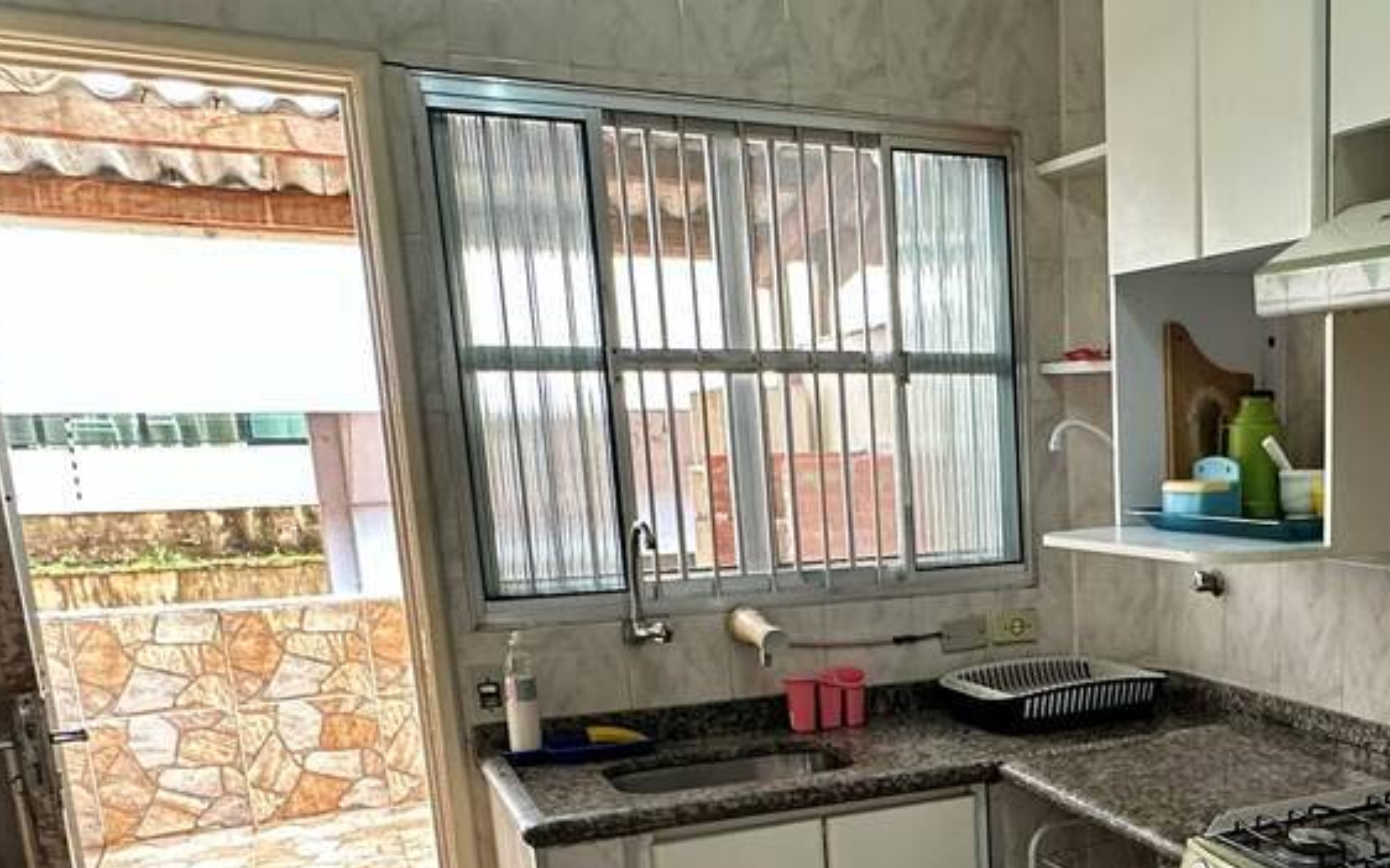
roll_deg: +0.2
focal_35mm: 38
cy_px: 739
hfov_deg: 47.8
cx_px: 1170
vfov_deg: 32.3
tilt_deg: -12.9
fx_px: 1439
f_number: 2.2
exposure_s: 1/120
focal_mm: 2.22
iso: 250
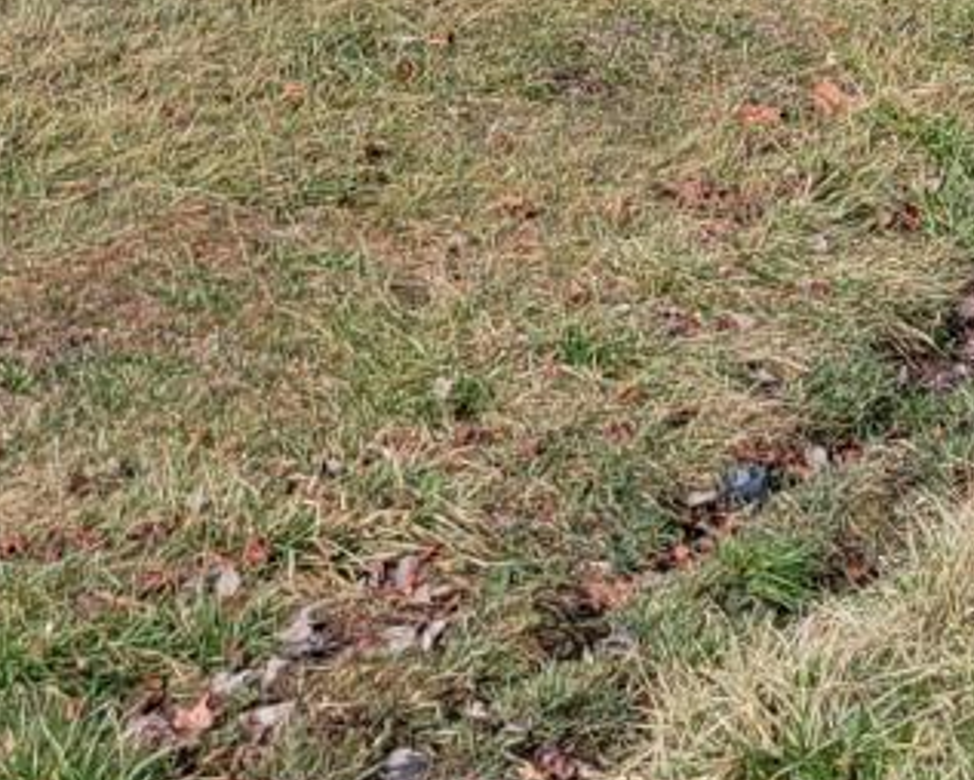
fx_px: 3461
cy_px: -646
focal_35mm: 120
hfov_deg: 15.6
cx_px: 1039
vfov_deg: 11.8
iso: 40
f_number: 1.8
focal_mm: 5.4
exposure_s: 1/2082
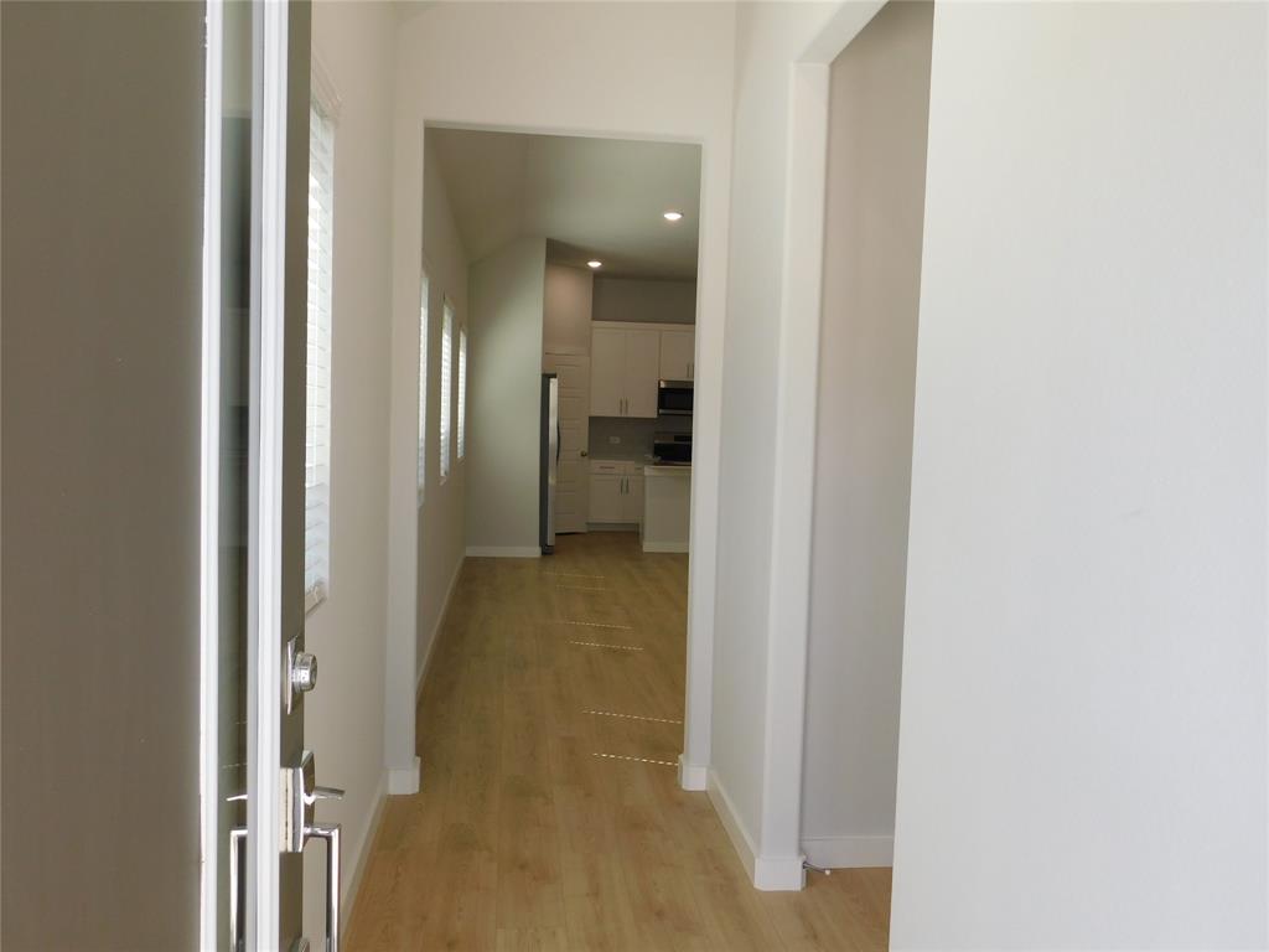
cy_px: 476
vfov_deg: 49.7
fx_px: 1026
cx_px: 634
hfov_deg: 63.4
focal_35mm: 28
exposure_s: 1/100
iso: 125
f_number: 3.2
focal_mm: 4.9
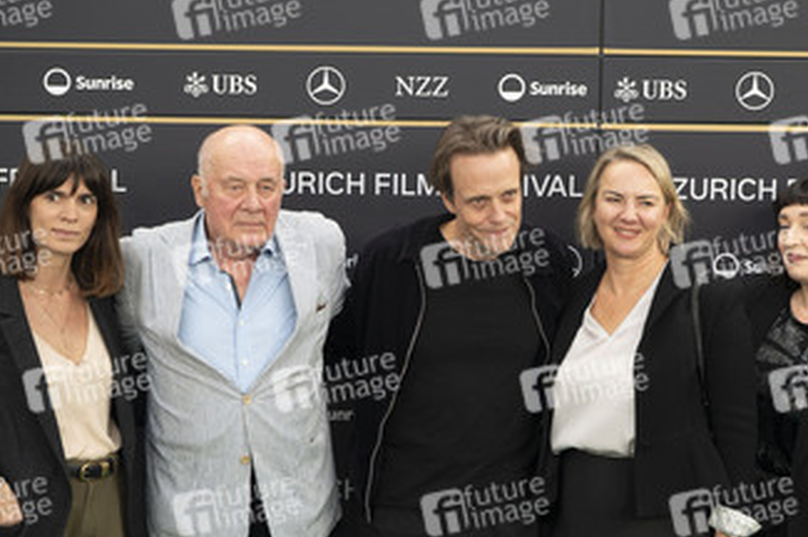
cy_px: 321
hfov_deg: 21.0
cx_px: 518
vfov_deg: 14.1
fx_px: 2175
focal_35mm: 97
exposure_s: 1/200
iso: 400
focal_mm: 70
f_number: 4.5
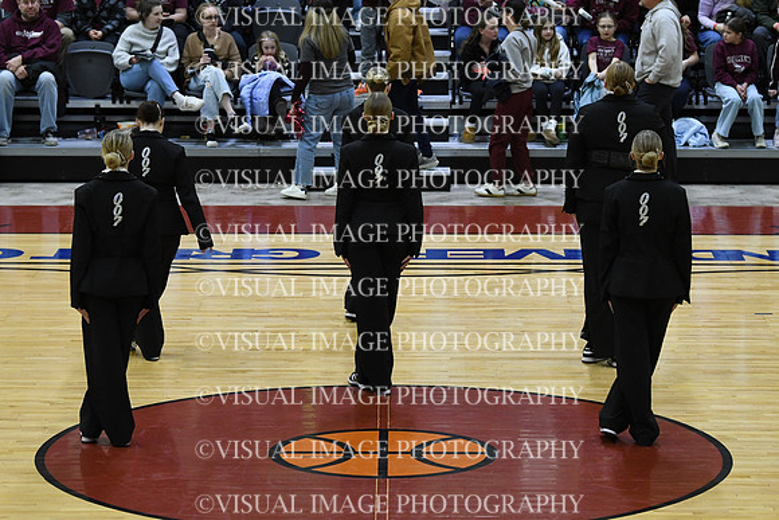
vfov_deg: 9.0
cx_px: 390
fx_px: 3311
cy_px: 260
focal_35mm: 153
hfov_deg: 13.4
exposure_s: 1/250
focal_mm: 102
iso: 2500
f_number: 4
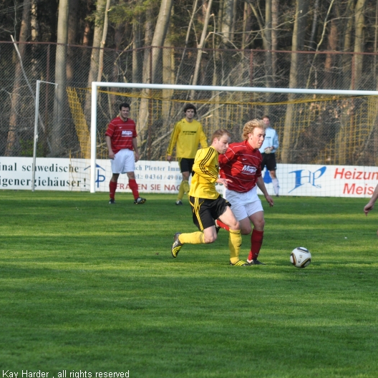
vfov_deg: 5.0
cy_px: 189
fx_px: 4287
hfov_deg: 5.0
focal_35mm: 347
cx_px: 244
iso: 800
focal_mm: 180
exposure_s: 1/1000
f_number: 8
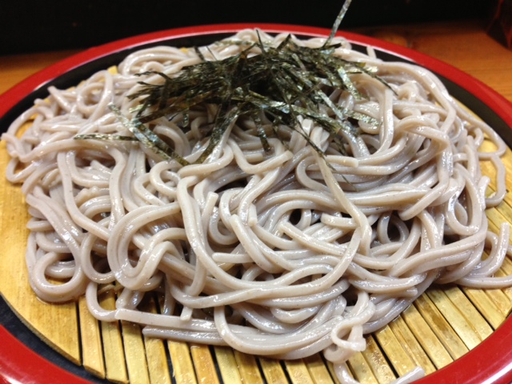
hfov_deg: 55.4
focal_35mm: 33
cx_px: 256
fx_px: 488
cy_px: 192
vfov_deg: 42.9
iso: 125
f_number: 2.4
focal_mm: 4.13
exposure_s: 1/20
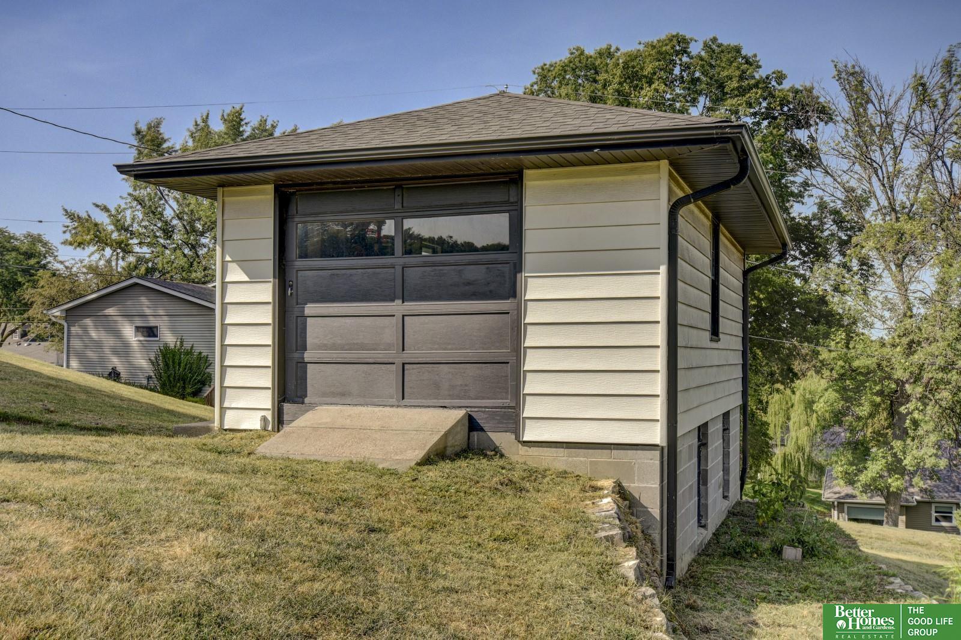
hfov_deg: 57.2
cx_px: 480
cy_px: 320
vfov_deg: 40.0
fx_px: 881
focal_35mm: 33
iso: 400
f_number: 8
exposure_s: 1/400
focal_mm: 22
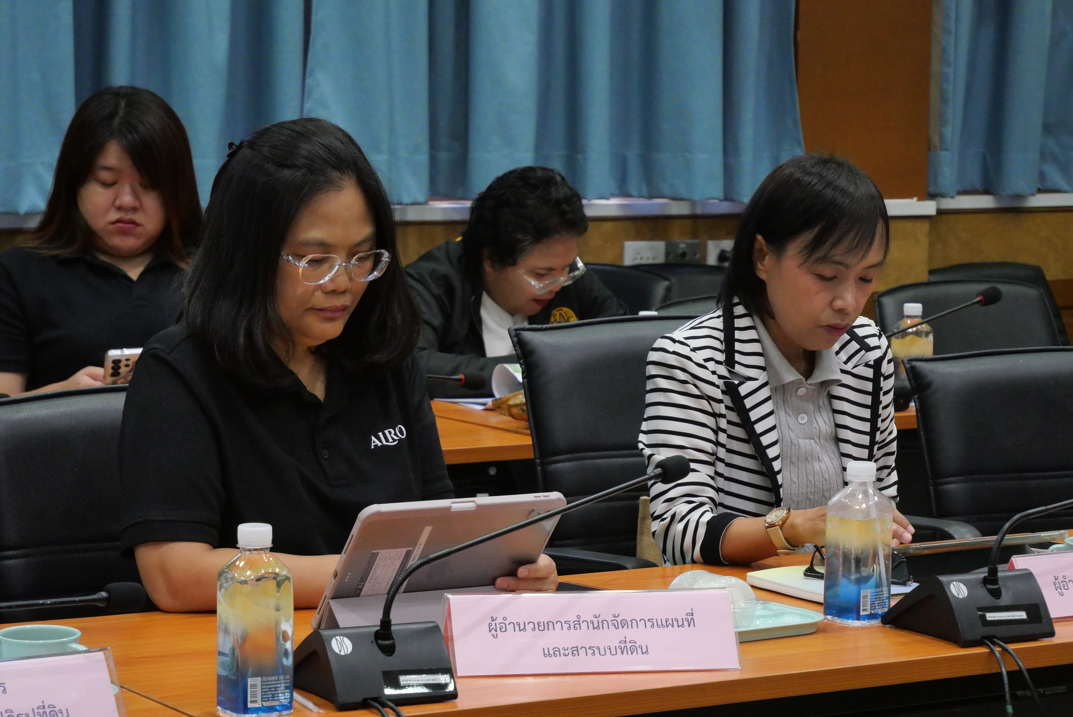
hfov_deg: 19.8
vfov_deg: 13.3
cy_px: 358
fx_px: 3072
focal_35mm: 103
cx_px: 536
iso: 3200
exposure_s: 1/100
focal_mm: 50
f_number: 5.6
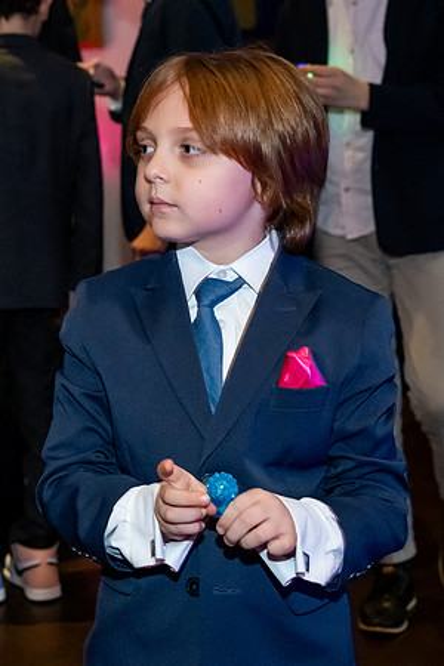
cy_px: 336
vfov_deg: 23.1
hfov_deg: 15.3
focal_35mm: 88
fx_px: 1628
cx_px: 31
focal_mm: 33.2
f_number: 4
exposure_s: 1/60
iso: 4000
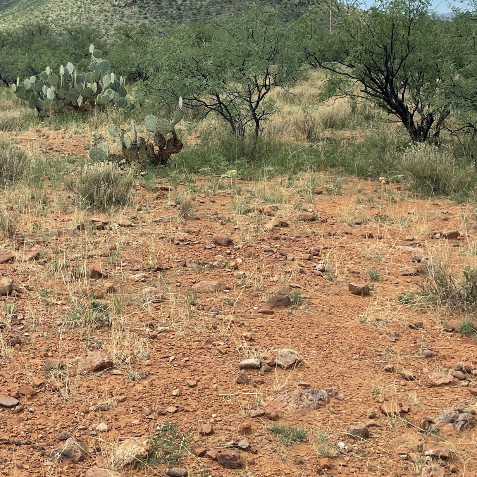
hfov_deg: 30.1
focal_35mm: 56
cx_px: 122
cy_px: 119
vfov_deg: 30.1
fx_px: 873
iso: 32
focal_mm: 4.2
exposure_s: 1/3861
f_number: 1.6
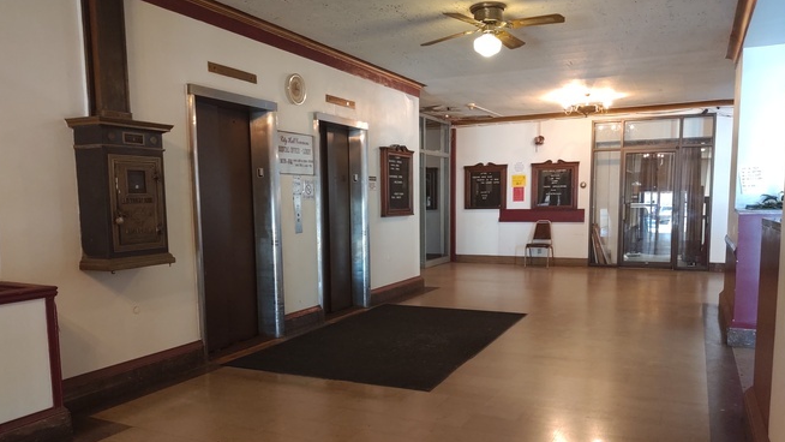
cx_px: 397
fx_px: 625
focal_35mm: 30
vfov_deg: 38.7
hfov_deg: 64.3
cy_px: 274
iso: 381
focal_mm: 4.75
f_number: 1.7
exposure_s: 1/33
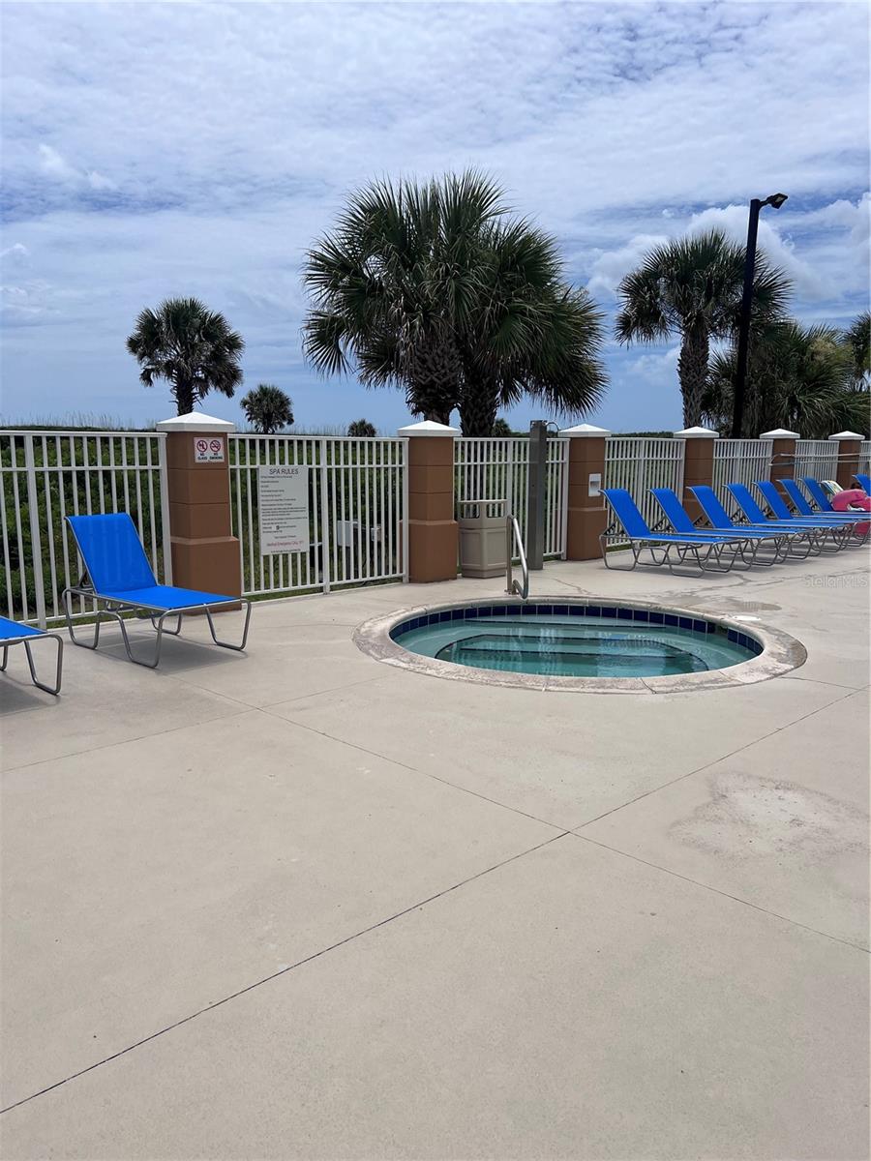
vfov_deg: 67.3
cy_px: 580
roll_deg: -0.5
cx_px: 436
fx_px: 872
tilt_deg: -8.5
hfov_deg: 53.1
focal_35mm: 26
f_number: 1.5
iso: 50
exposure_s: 1/12658
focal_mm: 5.7
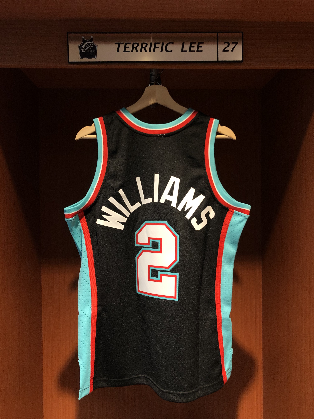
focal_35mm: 28
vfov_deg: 63.4
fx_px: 339
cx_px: 157
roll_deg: +1.0
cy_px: 210
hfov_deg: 49.7
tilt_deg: +0.6
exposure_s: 1/17
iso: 40
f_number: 1.8
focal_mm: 3.99
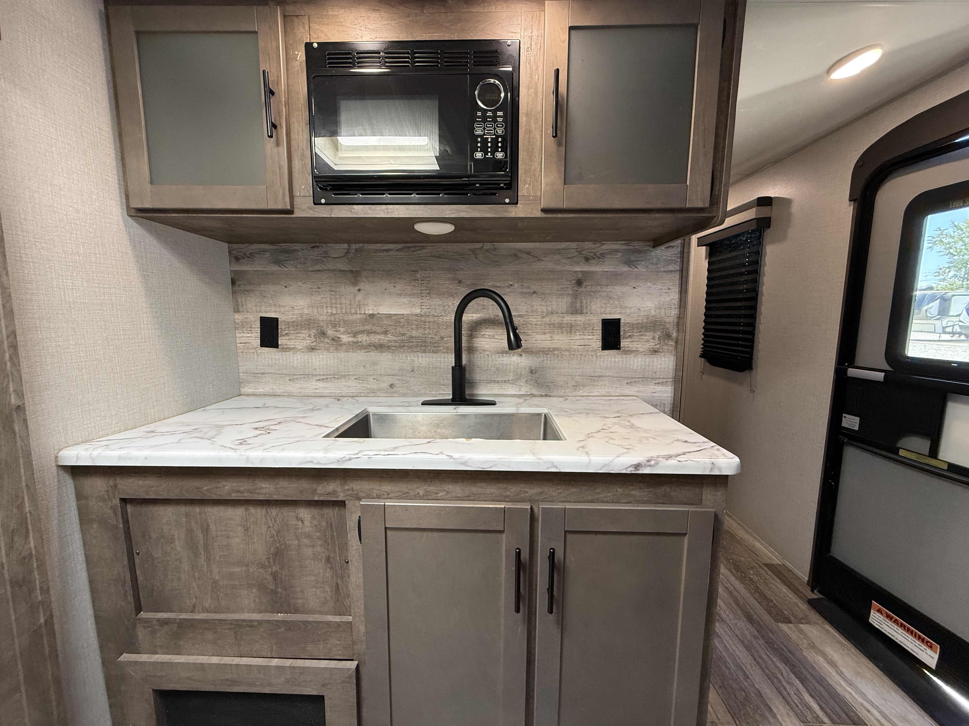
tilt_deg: -7.1
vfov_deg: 85.7
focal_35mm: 14
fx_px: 392
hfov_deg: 102.1
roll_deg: -0.5
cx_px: 484
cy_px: 363
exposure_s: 1/99
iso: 250
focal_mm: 2.22
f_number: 2.2
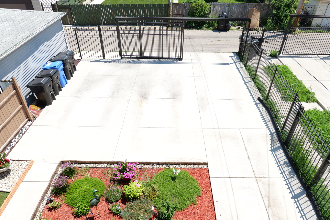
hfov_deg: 73.7
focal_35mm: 24
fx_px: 220
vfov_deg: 53.1
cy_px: 110
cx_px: 165
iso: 100
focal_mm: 24
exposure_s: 1/160
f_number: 7.1
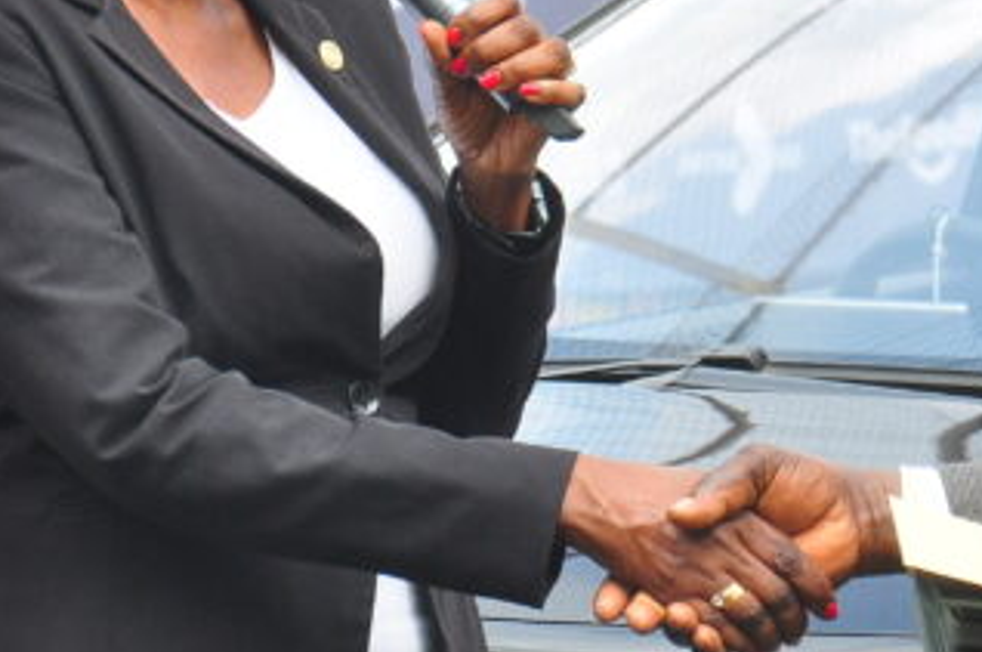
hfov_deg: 7.1
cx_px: 825
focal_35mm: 290
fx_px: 7898
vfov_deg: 4.7
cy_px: 31
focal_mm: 80
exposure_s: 1/400
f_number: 5.3
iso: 500
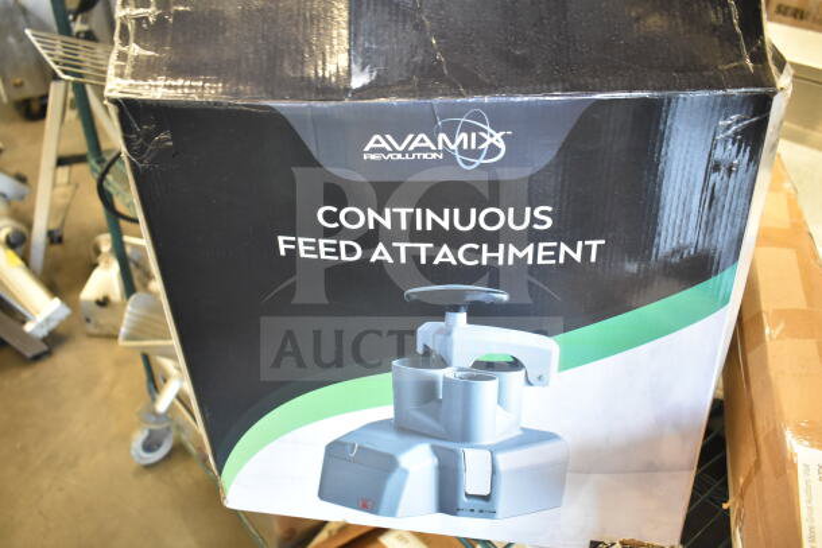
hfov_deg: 61.9
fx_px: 685
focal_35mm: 30
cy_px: 274
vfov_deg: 43.6
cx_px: 411
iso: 1600
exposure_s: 1/40
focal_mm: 20
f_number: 3.5
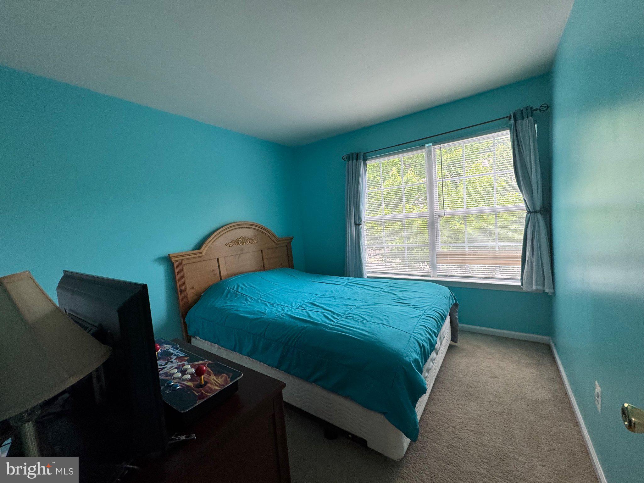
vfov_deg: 85.7
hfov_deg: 102.1
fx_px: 260
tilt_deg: -4.7
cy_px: 242
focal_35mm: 14
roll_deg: +4.4
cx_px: 322
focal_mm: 2.22
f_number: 2.2
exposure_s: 1/60
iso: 200
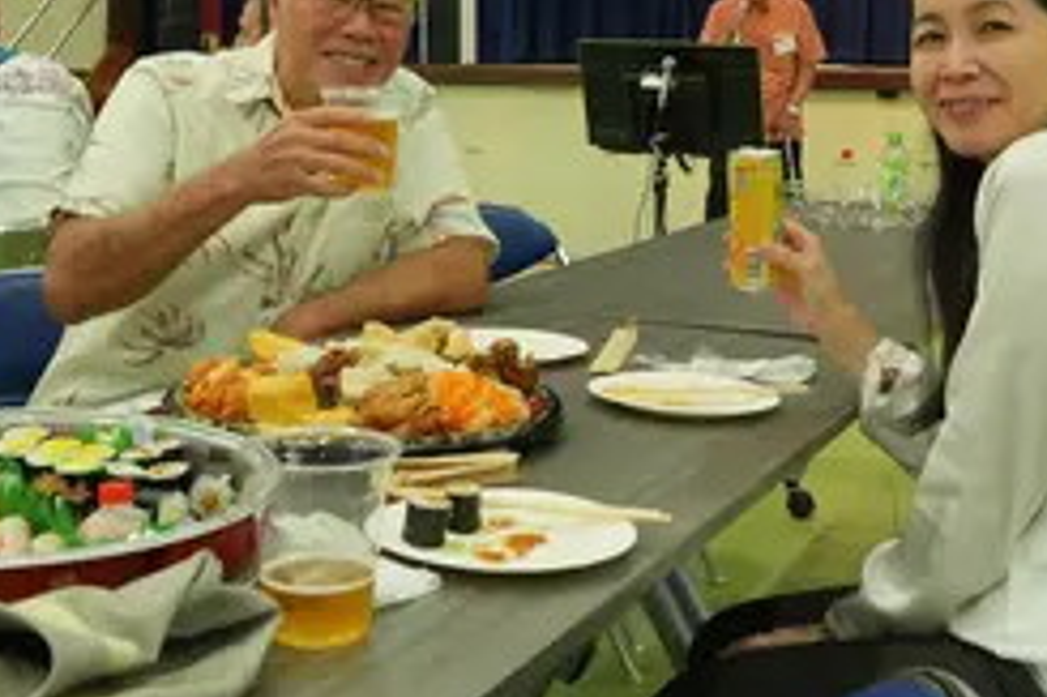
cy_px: 92
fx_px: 1598
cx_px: 509
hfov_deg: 36.3
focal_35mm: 55
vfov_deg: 24.0
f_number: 5.6
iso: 400
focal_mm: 18
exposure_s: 1/30
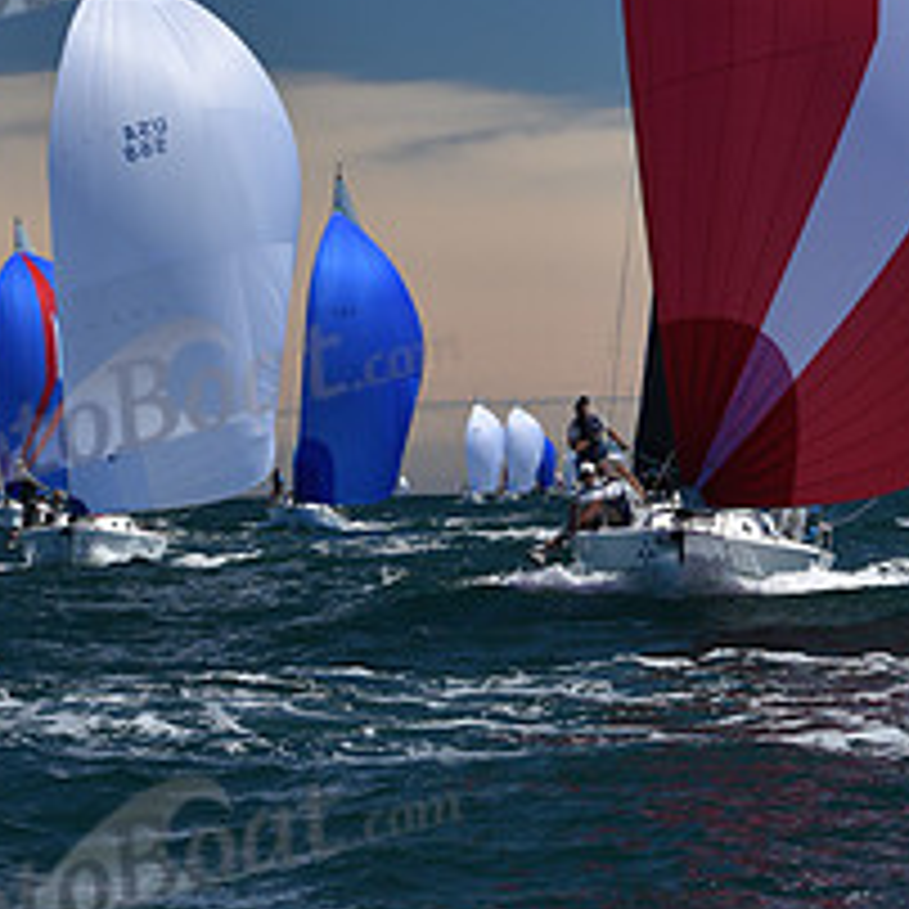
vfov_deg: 10.2
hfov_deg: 10.2
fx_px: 5080
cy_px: 117
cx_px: 695
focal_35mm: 171
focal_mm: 70
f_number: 6.3
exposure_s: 1/800
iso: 250
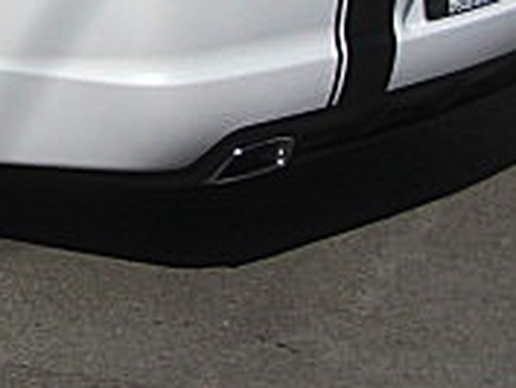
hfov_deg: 14.3
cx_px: -222
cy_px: -99
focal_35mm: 130
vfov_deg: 11.2
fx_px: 1939
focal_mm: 6.3
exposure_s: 1/200
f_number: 7.9
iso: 50
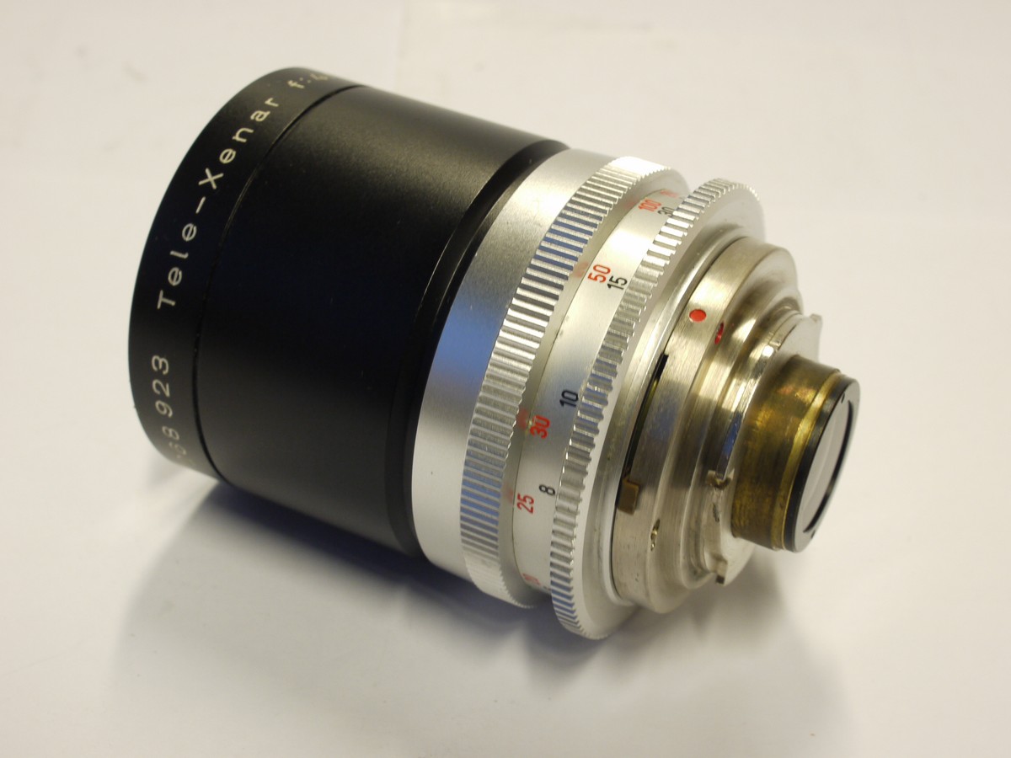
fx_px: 1752
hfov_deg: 32.2
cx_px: 506
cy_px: 379
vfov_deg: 24.4
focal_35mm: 60
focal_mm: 30
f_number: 10
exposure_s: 1/10
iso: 400
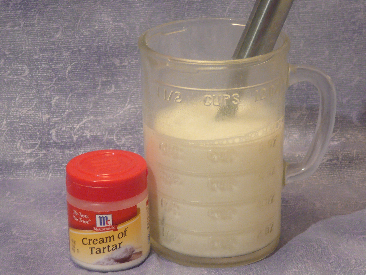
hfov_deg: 16.7
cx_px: 183
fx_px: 1248
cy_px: 138
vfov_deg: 12.6
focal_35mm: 118
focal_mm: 17.6
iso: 200
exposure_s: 1/13
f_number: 3.9
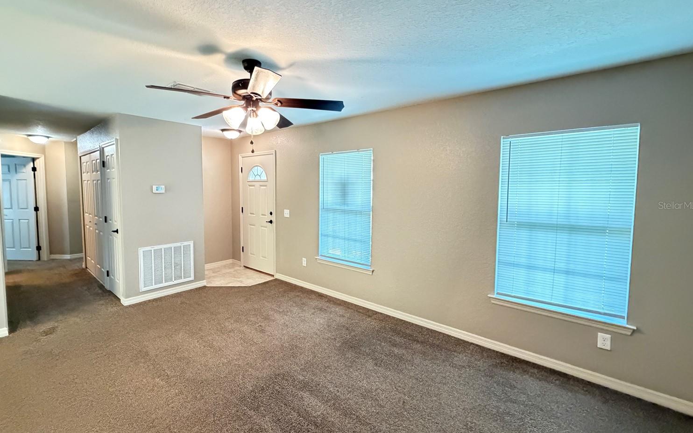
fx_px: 302
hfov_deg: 97.7
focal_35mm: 16
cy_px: 205
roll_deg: +0.9
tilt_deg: -2.2
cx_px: 329
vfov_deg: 71.2
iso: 1000
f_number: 2.2
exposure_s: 1/40
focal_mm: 2.22
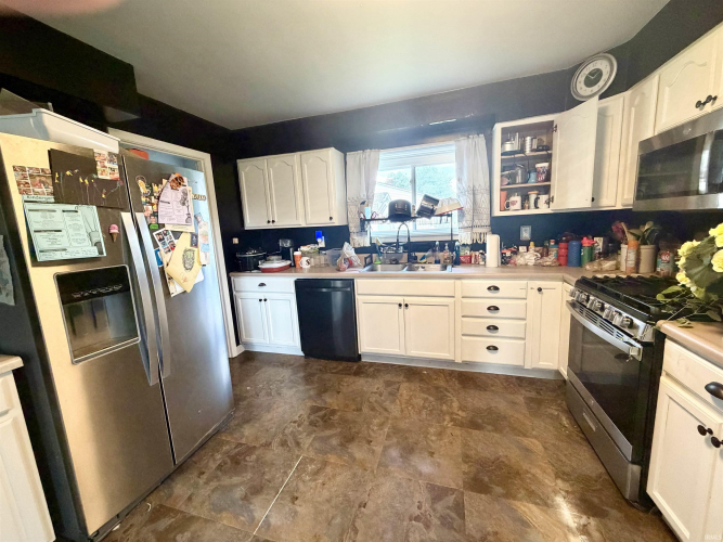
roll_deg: +3.5
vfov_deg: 85.7
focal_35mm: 14
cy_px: 271
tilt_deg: -9.5
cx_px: 362
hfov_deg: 102.1
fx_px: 292
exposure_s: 1/60
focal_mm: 2.22
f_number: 2.2
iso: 400
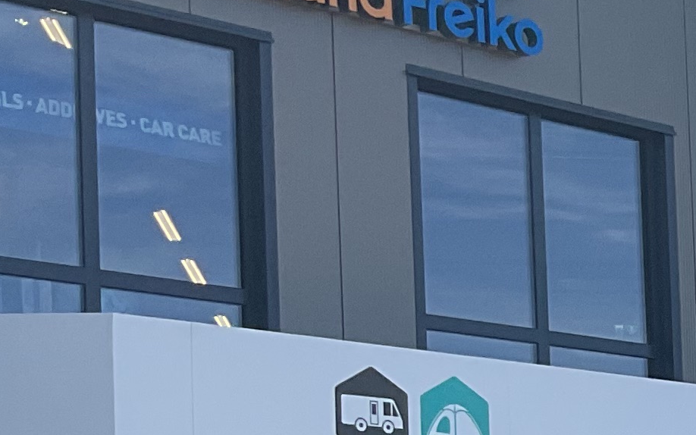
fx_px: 2561
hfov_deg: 13.6
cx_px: 1306
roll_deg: +1.4
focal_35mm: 135
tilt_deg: +0.4
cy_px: 698
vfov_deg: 9.4
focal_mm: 3
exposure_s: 1/1534
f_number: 1.8
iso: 16
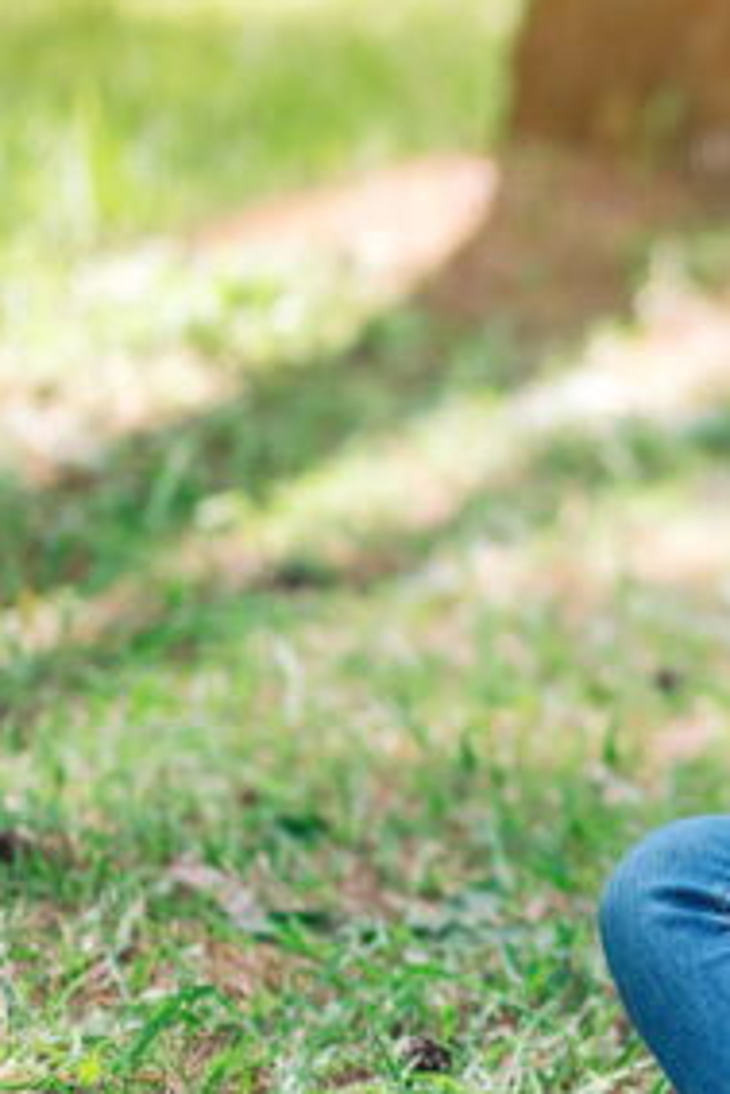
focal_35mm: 166
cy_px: 427
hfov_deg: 8.1
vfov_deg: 12.4
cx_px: 1014
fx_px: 5043
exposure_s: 1/2500
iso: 200
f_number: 1.2
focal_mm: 56
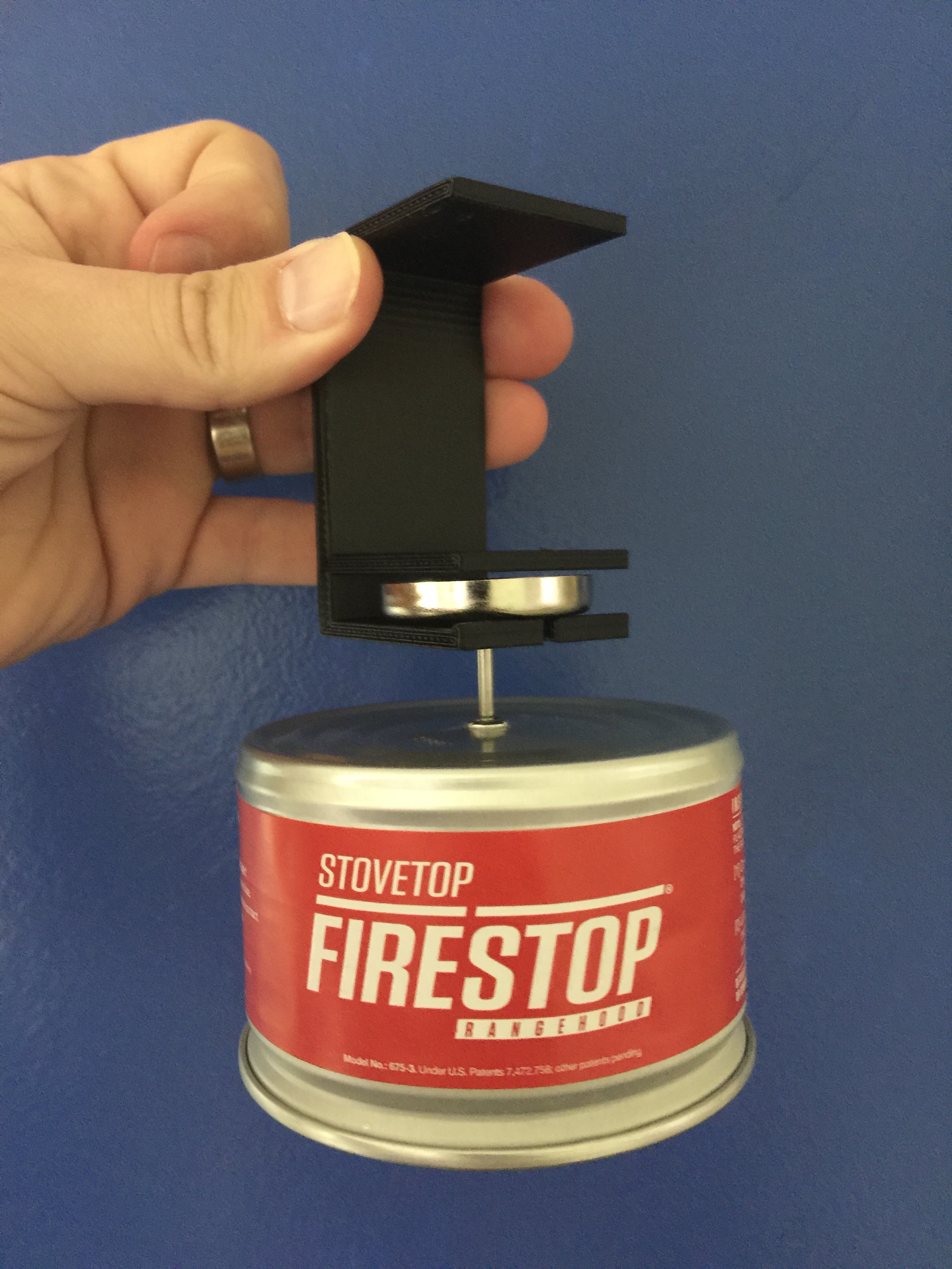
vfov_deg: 61.7
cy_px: 634
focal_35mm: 29
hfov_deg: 48.2
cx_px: 476
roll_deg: +1.6
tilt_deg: -3.1
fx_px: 1063
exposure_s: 1/4
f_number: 2.2
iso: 80
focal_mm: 4.15
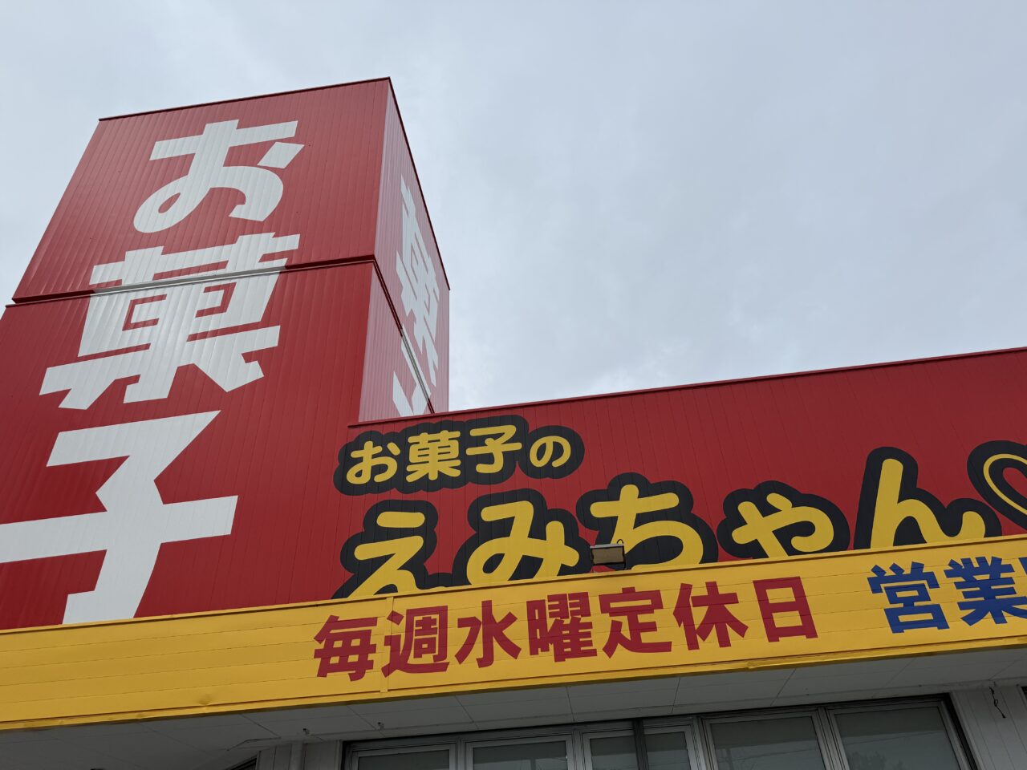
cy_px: 385
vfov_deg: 56.8
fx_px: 712
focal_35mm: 24
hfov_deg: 71.6
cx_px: 514
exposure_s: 1/8130
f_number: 1.78
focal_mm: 6.76
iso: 80
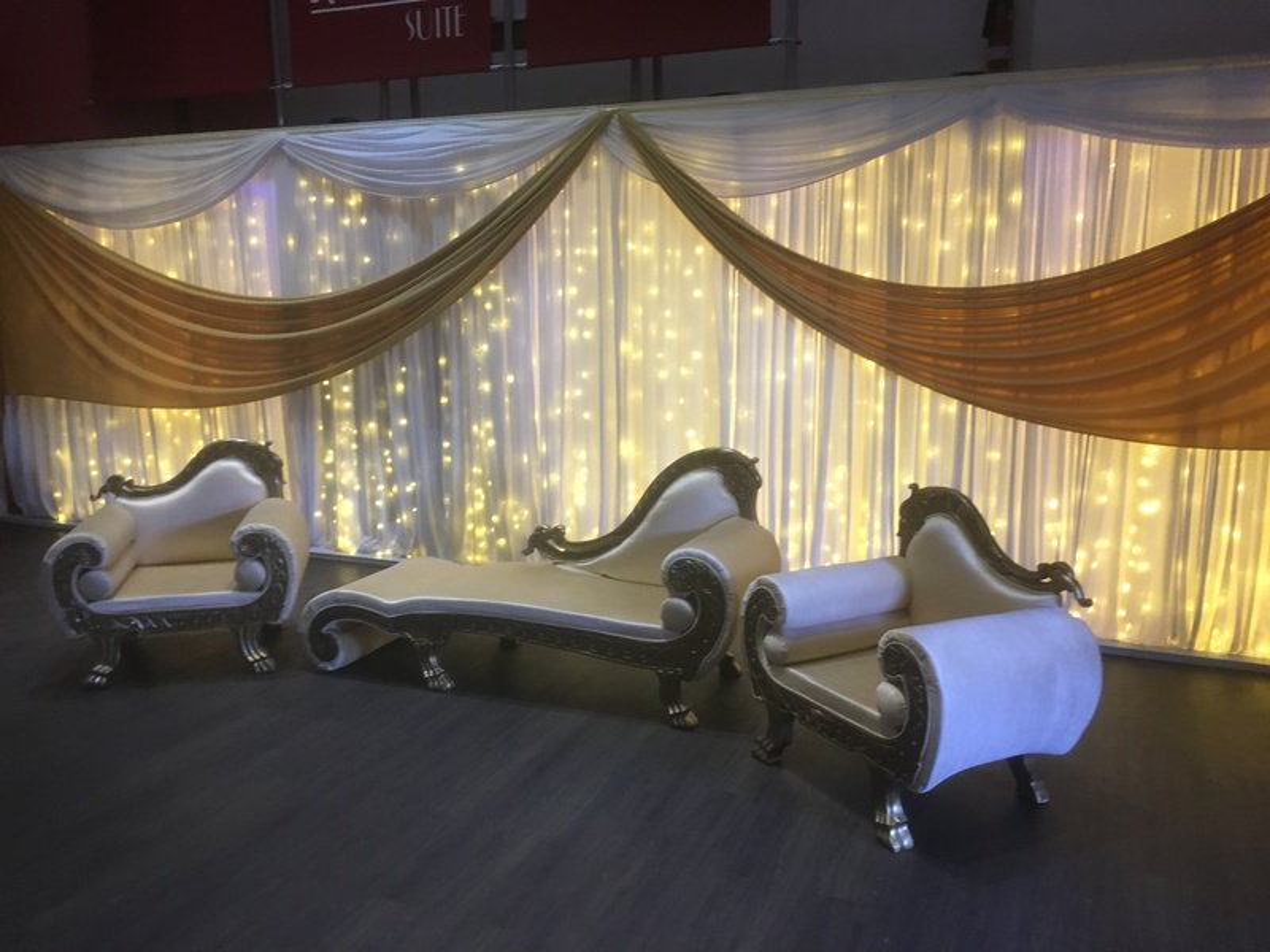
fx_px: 1064
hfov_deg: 61.7
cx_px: 635
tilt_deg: -10.1
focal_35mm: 29
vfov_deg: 48.2
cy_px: 476
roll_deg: +0.2
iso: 160
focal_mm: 4.15
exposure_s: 1/33
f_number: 2.2
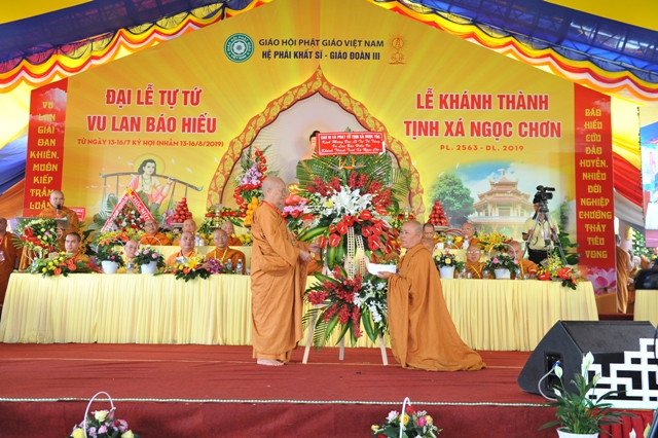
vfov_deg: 36.8
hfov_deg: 53.2
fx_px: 658
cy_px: 219
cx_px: 329
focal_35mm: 36
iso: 640
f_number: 5
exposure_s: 1/60
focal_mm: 36
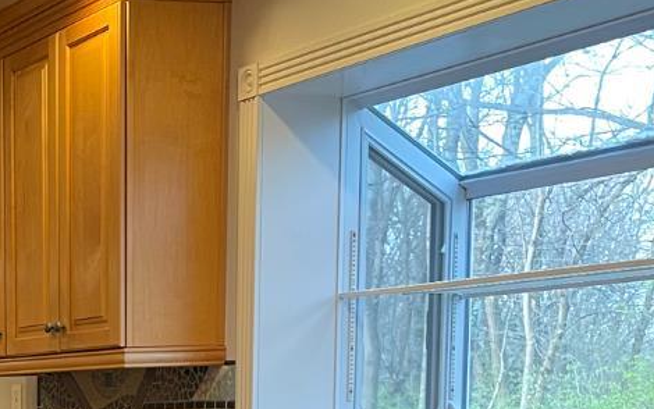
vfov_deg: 13.9
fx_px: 1569
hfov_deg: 21.2
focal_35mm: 88
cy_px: 620
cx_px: -216
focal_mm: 4.2
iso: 125
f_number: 1.6
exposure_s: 1/60
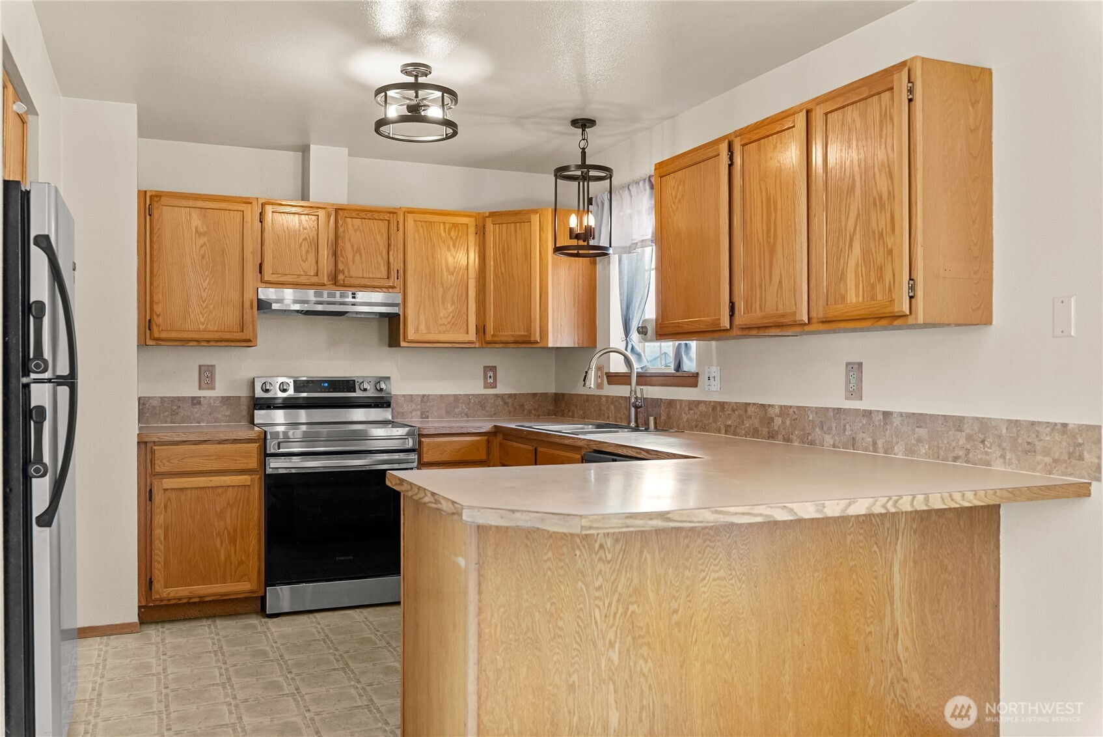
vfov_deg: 44.1
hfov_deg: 62.4
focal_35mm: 30
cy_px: 368
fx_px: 910
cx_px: 552
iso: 400
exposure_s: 1/15
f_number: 3.2
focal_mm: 29.7
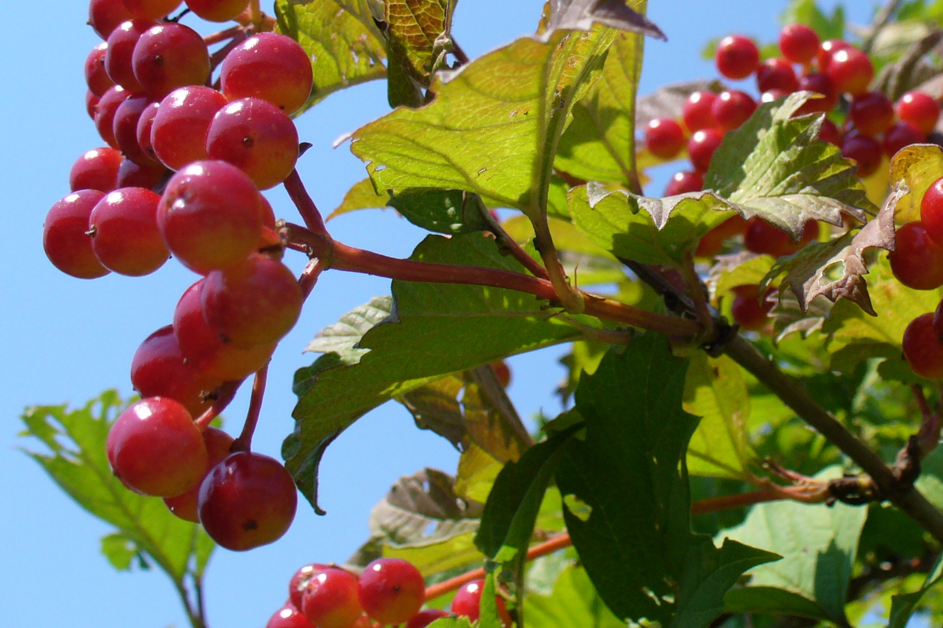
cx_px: 734
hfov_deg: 31.2
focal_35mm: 63
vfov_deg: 21.4
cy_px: 189
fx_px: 1650
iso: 80
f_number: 5.6
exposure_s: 1/250
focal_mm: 6.1
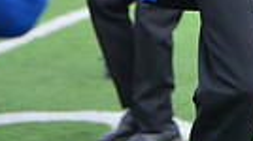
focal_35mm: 493
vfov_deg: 2.4
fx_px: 3303
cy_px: -256
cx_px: 228
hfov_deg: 4.4
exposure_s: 1/640
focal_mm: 140
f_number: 5.6
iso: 200
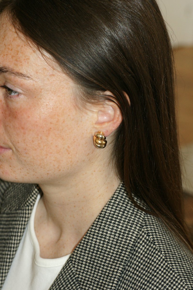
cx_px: 96
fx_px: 844
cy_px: 145
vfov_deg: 19.5
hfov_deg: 13.0
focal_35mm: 105
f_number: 5.6
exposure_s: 1/125
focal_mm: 70
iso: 800
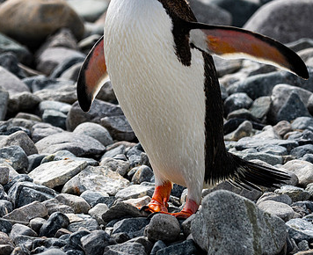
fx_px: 4450
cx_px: 147
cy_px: 77
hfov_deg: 4.0
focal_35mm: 477
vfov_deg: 3.3
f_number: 6.3
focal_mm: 270
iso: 200
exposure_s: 1/500
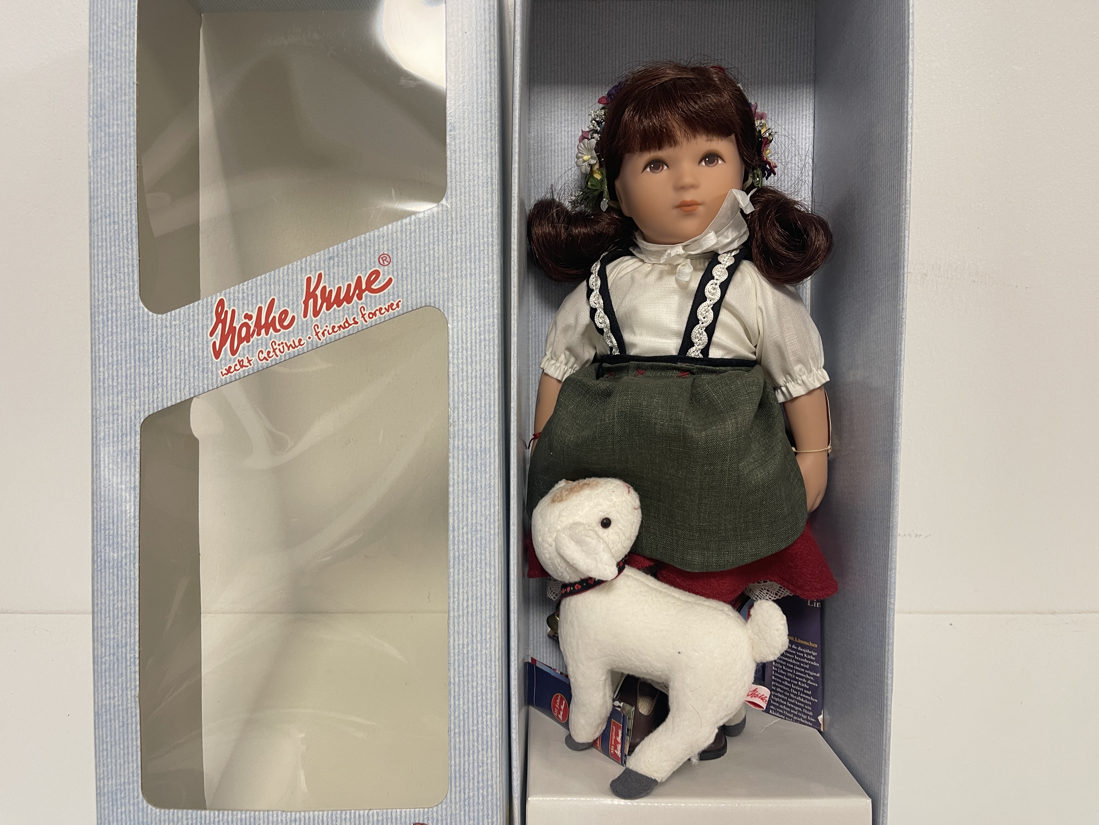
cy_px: 412
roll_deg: -0.9
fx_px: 794
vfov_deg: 54.9
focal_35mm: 25
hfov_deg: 69.4
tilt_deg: -25.0
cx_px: 550
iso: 80
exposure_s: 1/50
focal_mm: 5.1
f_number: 1.6
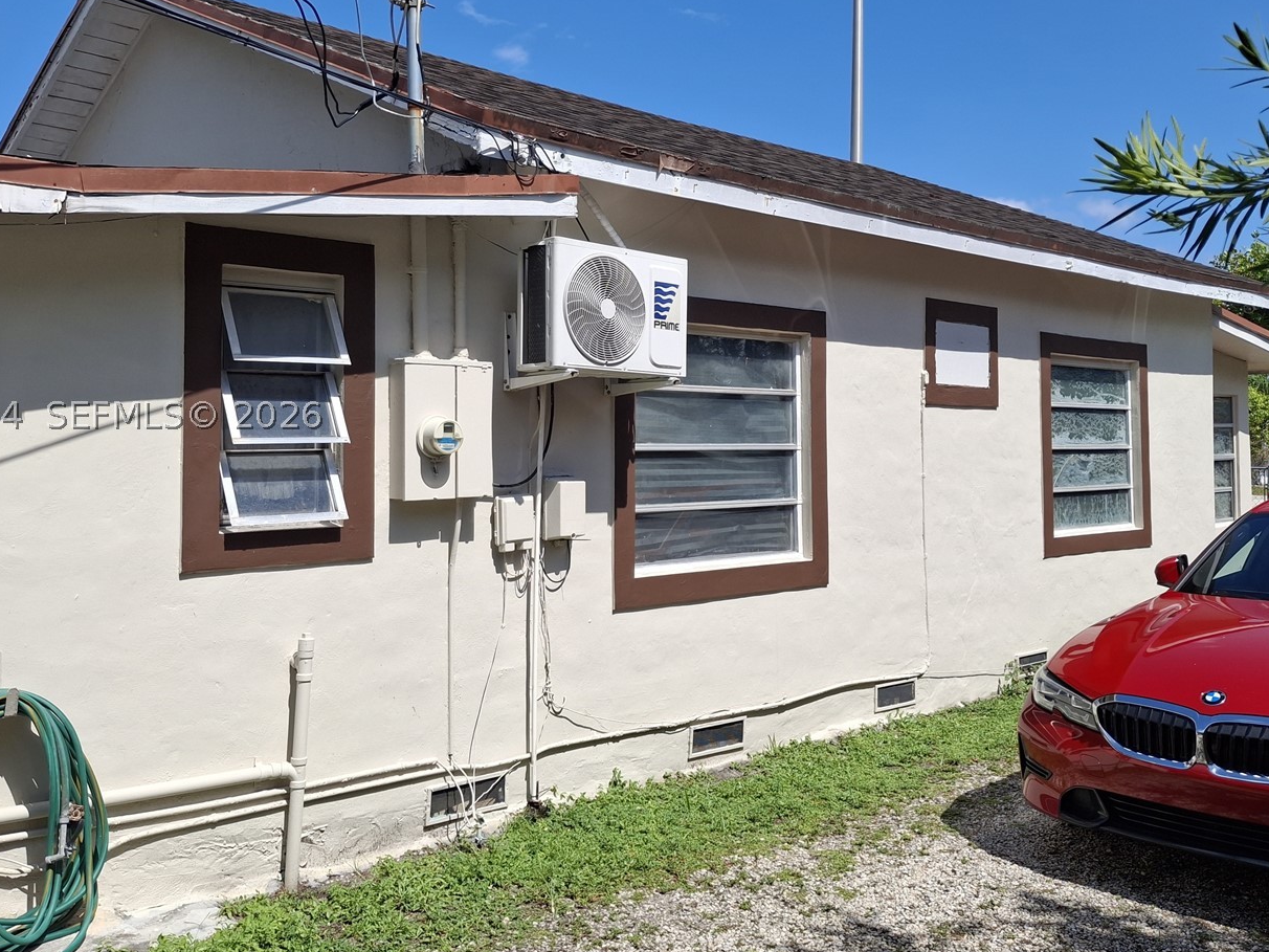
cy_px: 415
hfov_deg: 55.4
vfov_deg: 42.9
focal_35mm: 33
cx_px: 643
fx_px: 1210
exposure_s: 1/2404
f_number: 1.8
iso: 32
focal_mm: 4.69
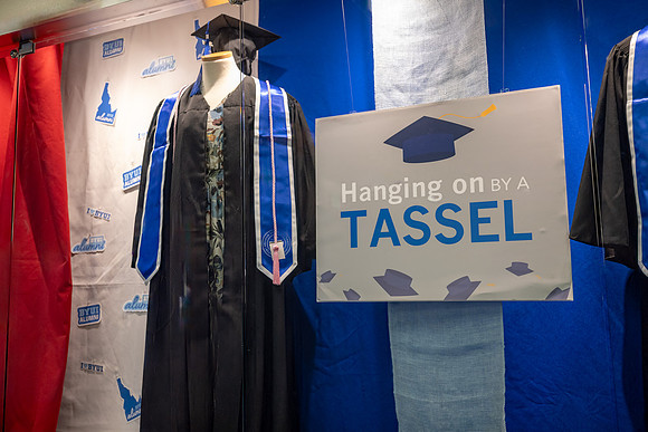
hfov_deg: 58.0
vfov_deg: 40.6
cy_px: 216
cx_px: 324
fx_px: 585
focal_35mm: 32
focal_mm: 32.5
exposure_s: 1/125
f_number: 2.8
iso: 400
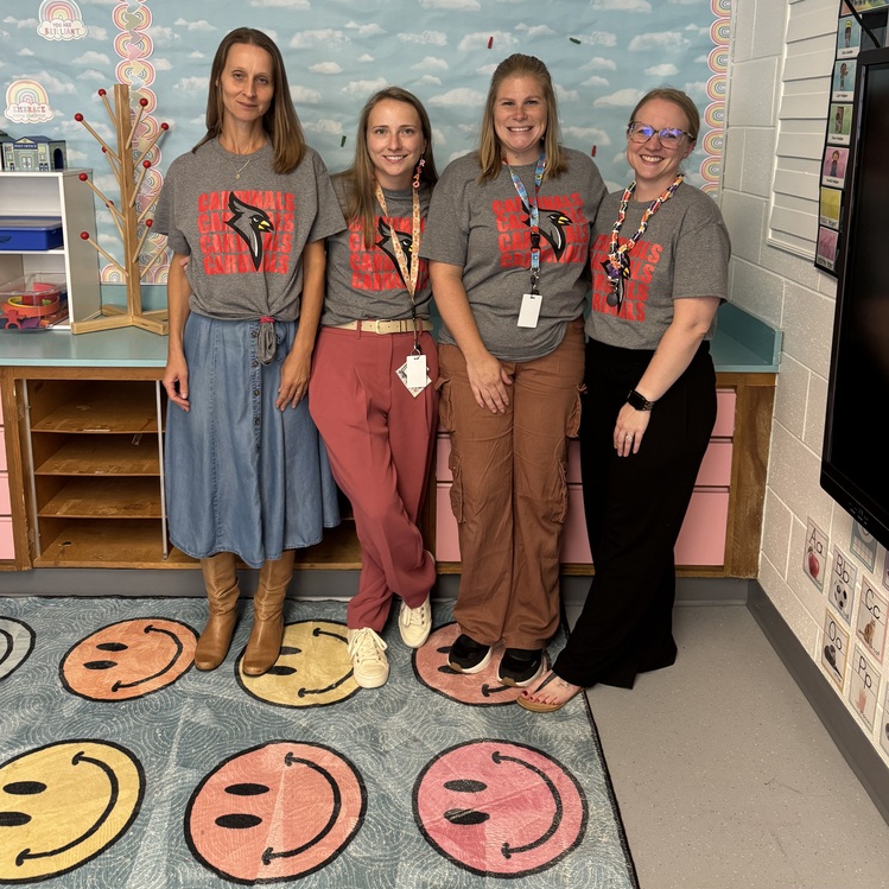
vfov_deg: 54.4
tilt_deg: -11.9
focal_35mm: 29
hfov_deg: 55.6
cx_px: 438
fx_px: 843
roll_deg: -0.6
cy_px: 288
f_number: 1.78
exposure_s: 1/60
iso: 320
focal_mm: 6.76
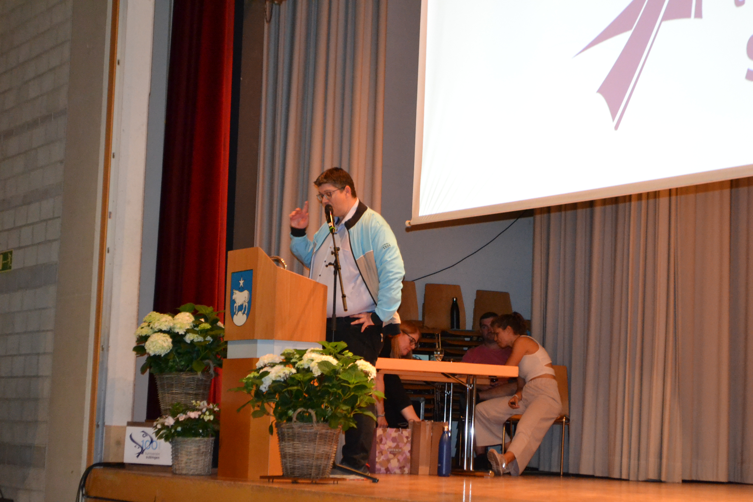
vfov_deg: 16.6
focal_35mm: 82
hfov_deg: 24.6
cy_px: 251
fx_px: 1725
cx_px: 376
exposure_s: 1/60
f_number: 5.6
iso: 3200
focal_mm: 55
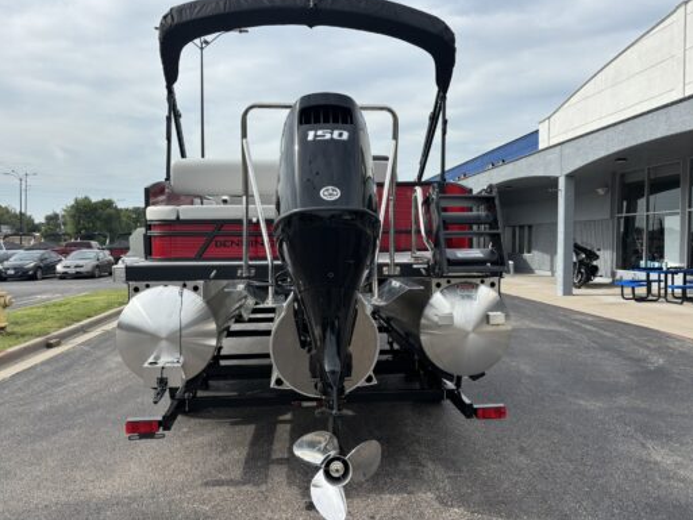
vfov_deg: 51.4
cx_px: 337
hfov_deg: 65.3
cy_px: 253
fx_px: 541
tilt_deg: -1.8
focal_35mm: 27
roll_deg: -0.2
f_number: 1.6
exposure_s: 1/2639
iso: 50
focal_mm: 5.96
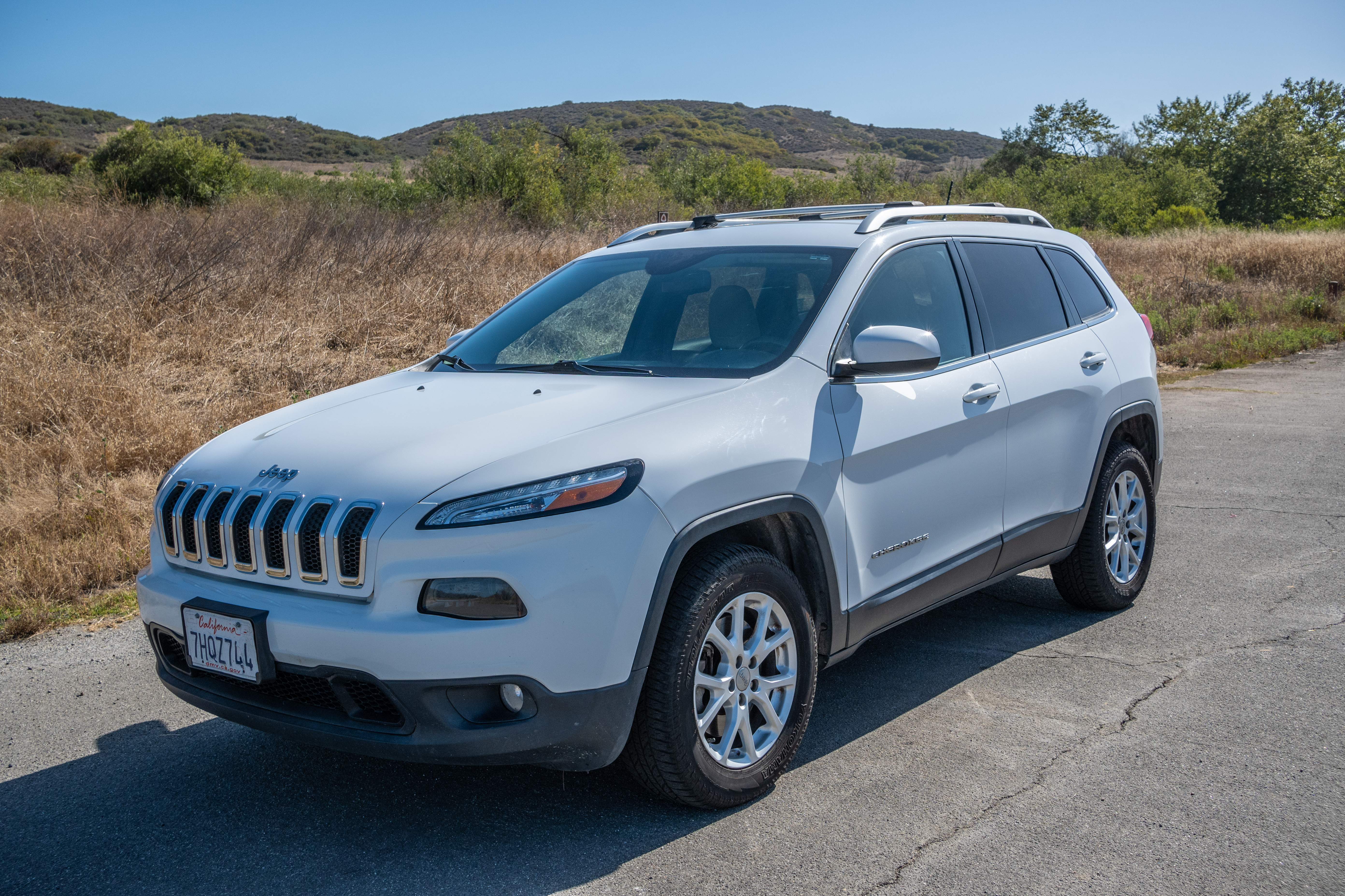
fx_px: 1345
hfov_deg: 53.1
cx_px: 672
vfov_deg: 36.9
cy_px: 448
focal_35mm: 36
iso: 200
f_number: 6.3
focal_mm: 24
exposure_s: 1/1000
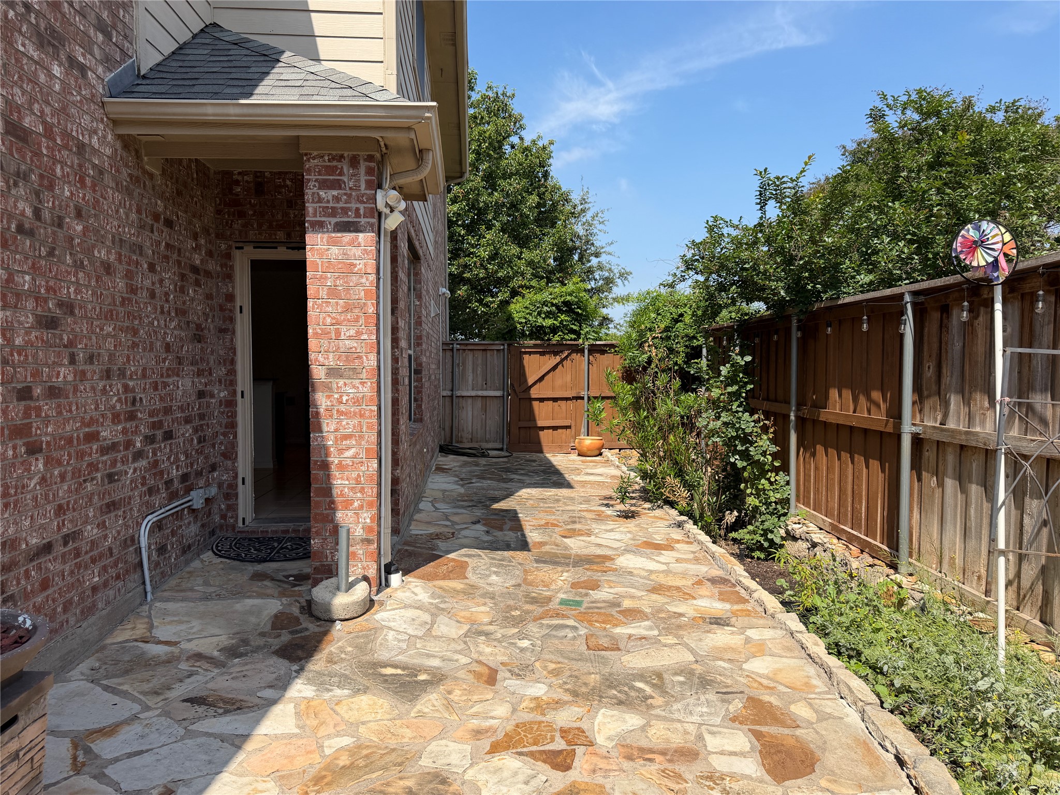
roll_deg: +0.7
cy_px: 398
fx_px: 735
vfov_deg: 56.8
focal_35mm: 24
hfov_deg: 71.6
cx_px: 530
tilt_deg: -2.7
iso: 80
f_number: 1.78
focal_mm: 6.76
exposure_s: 1/3953
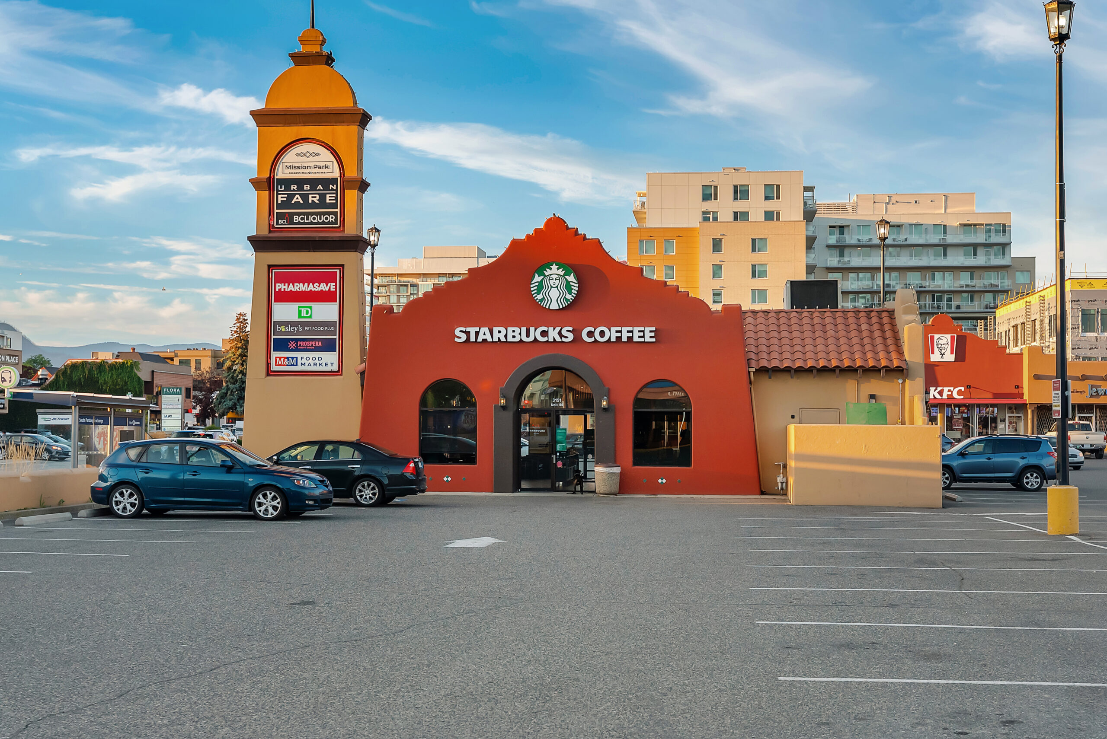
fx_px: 1406
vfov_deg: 29.5
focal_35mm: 46
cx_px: 554
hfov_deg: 43.0
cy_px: 370
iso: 400
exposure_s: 1/125
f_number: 6.3
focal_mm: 45.7
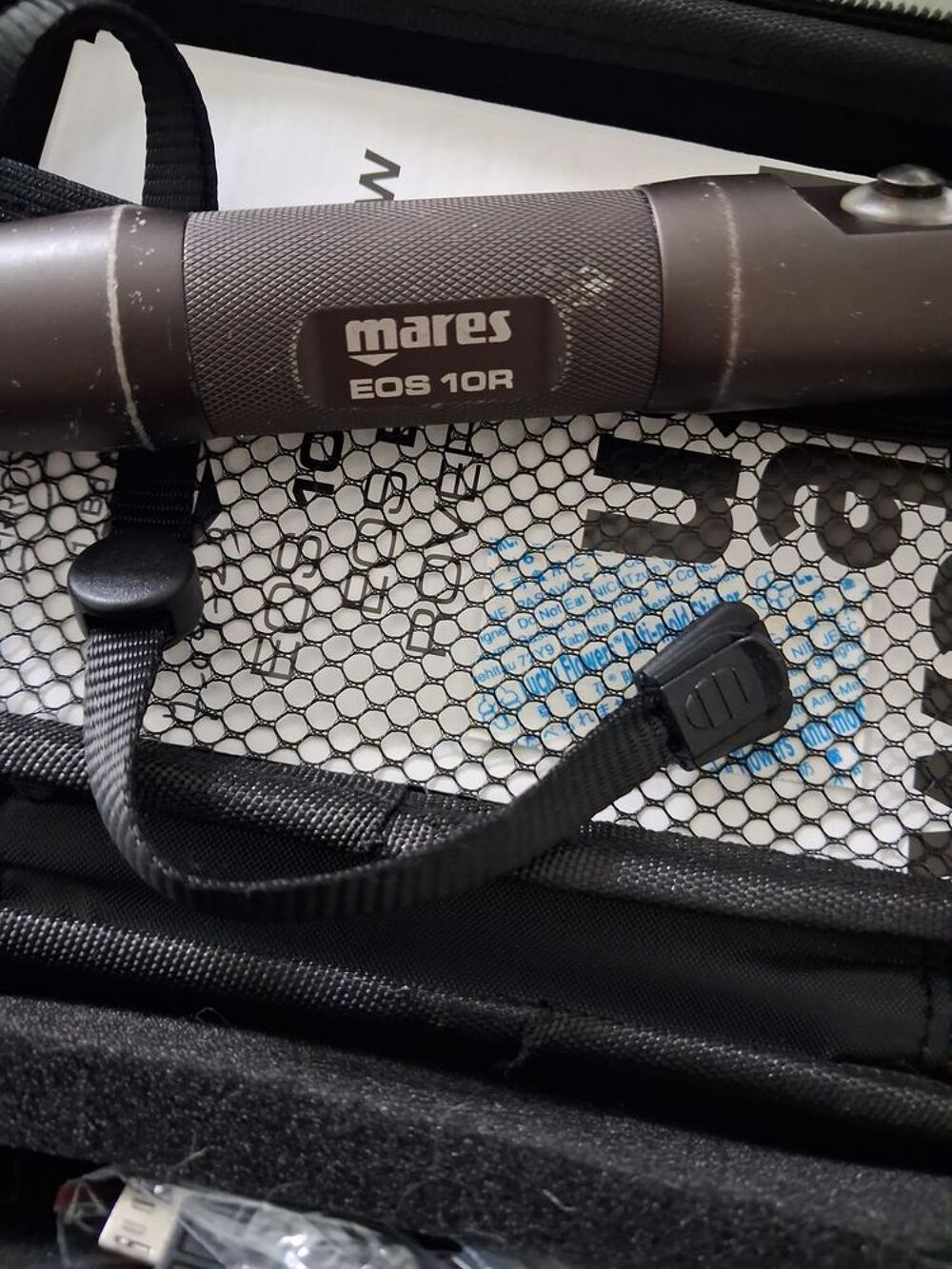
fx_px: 990
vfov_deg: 65.3
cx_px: 476
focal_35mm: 27
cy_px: 634
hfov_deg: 51.4
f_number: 1.8
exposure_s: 1/30
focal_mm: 4
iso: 500
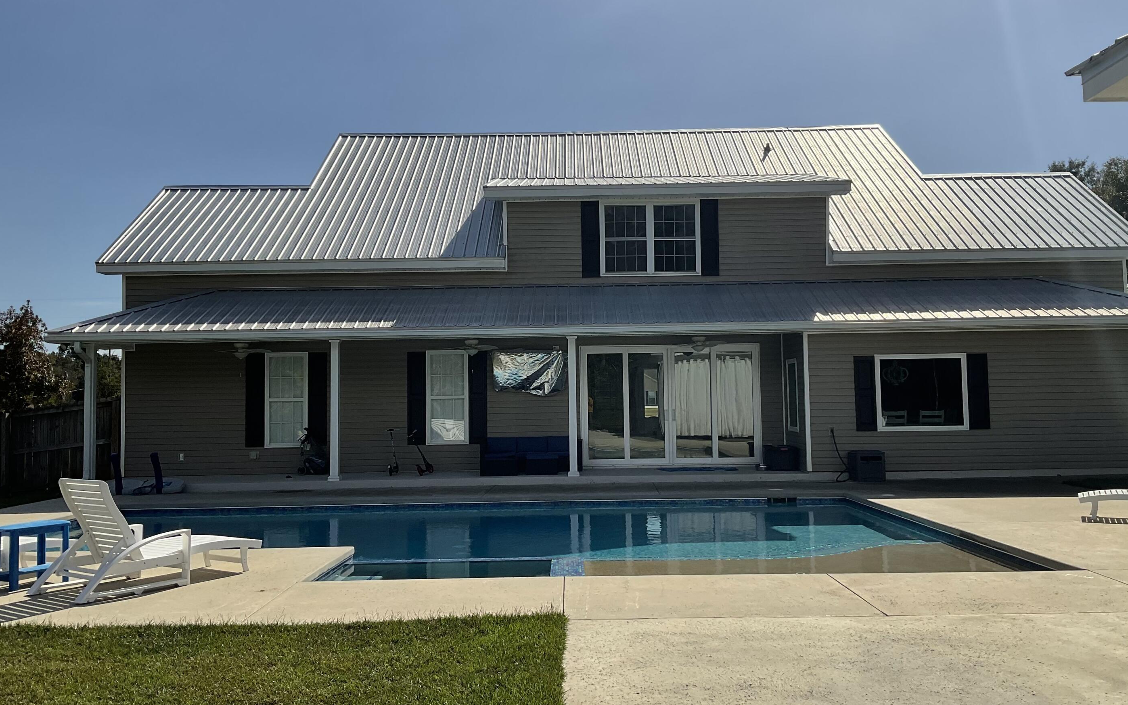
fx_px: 1014
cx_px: 575
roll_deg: +0.7
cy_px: 343
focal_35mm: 33
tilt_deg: +3.3
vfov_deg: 38.3
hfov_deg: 58.1
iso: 20
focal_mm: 3
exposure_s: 1/4785
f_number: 1.8
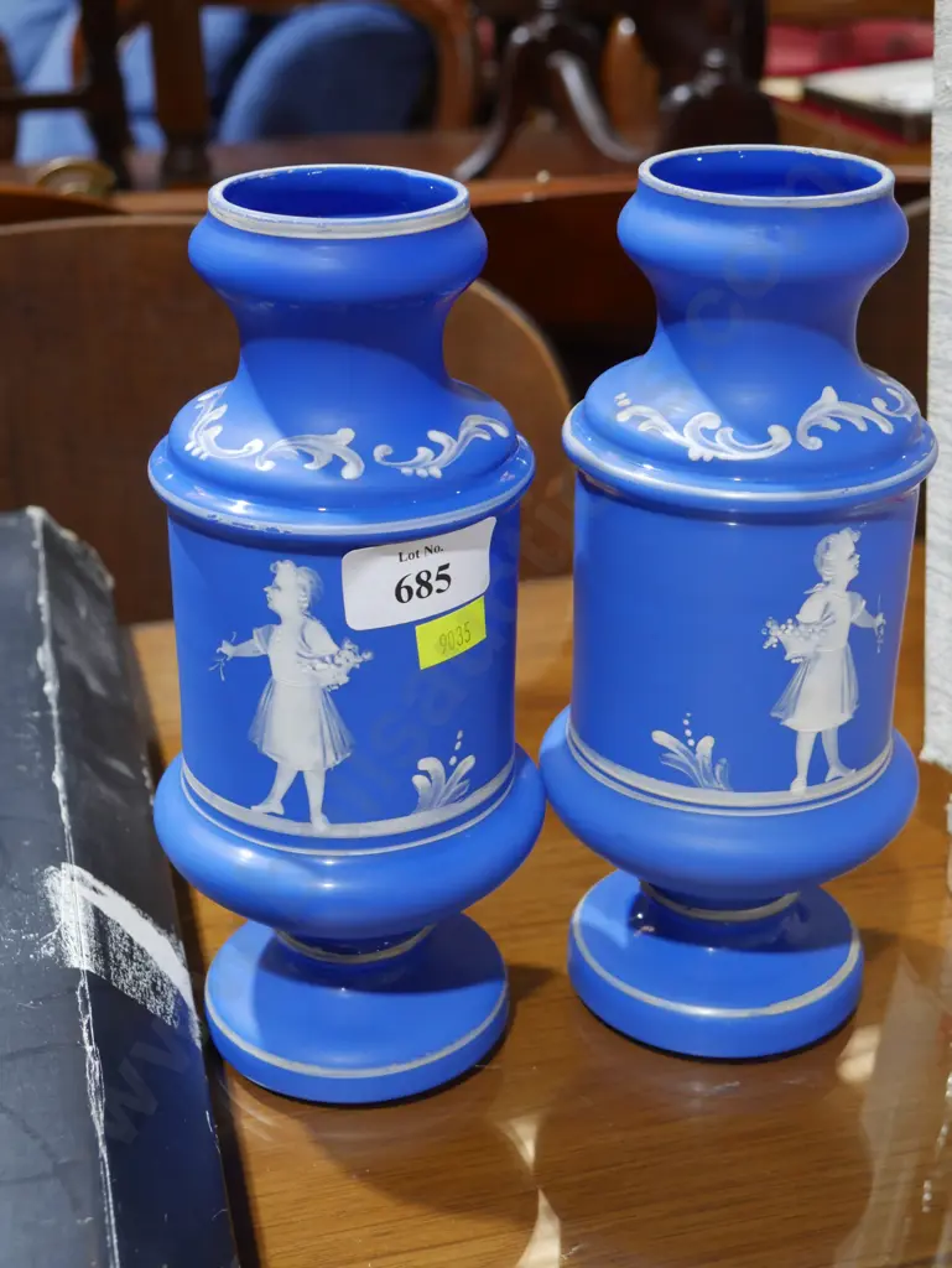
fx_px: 1832
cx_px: 476
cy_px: 634
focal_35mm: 50
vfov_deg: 38.2
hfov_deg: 29.1
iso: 800
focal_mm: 25
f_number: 5.3
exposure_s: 1/60
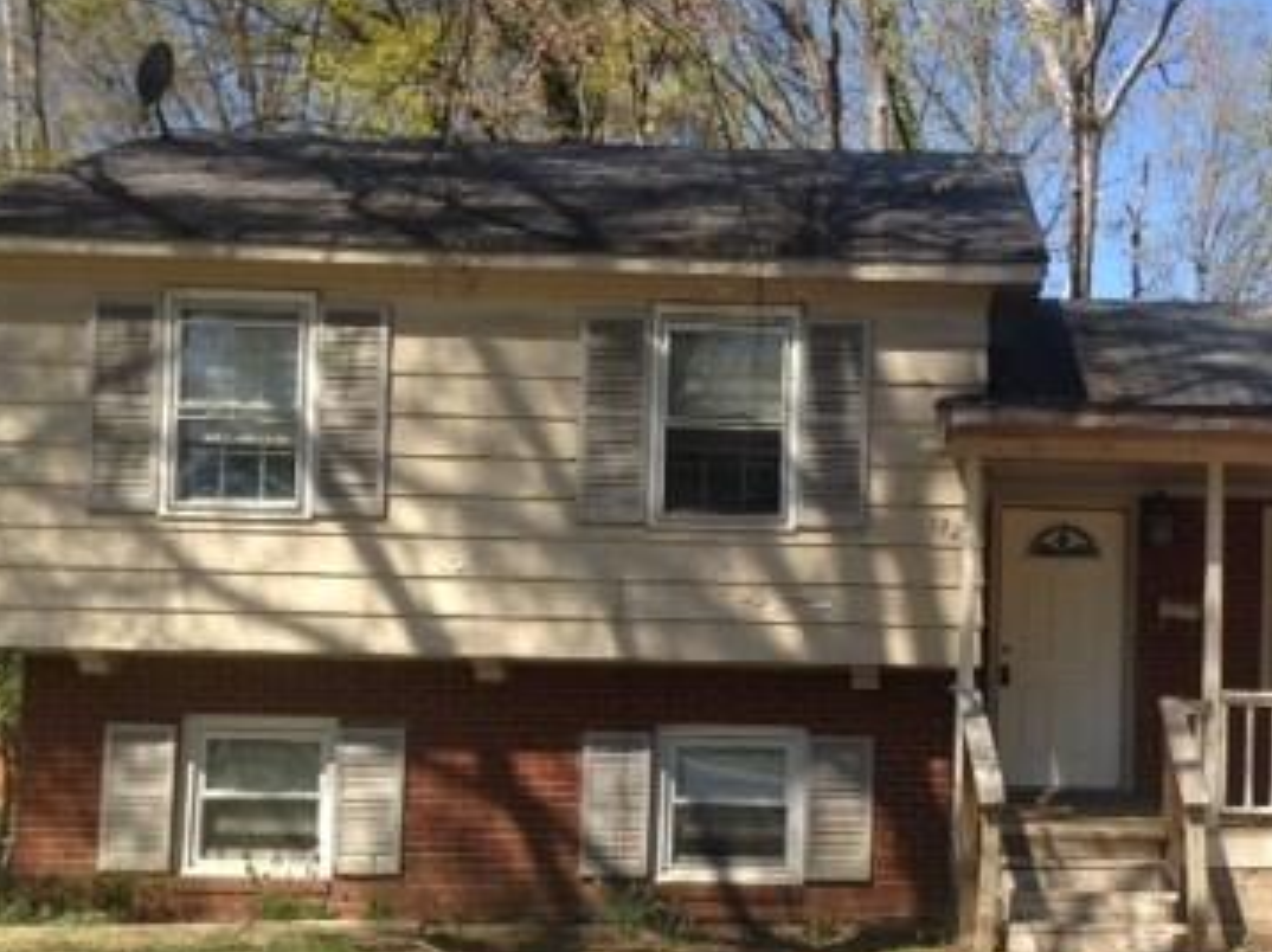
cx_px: 945
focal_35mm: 59
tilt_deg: +4.2
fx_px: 2167
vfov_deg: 24.6
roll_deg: +0.0
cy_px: 661
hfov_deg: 32.1
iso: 50
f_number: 2.4
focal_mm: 4.12
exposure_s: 1/861
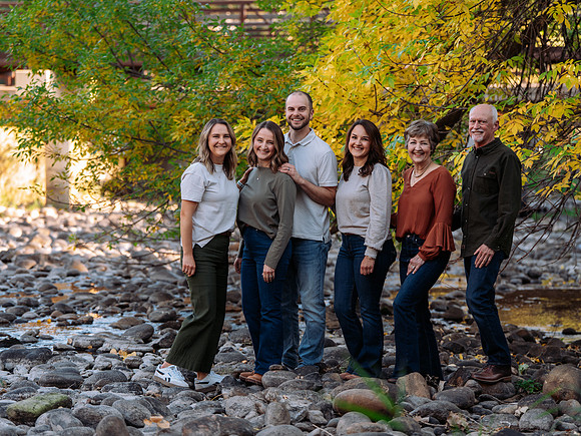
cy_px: 218
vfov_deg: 14.0
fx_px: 1780
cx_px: 290
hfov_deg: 18.5
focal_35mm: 106
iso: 80
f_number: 2.8
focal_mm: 98
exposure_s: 1/80
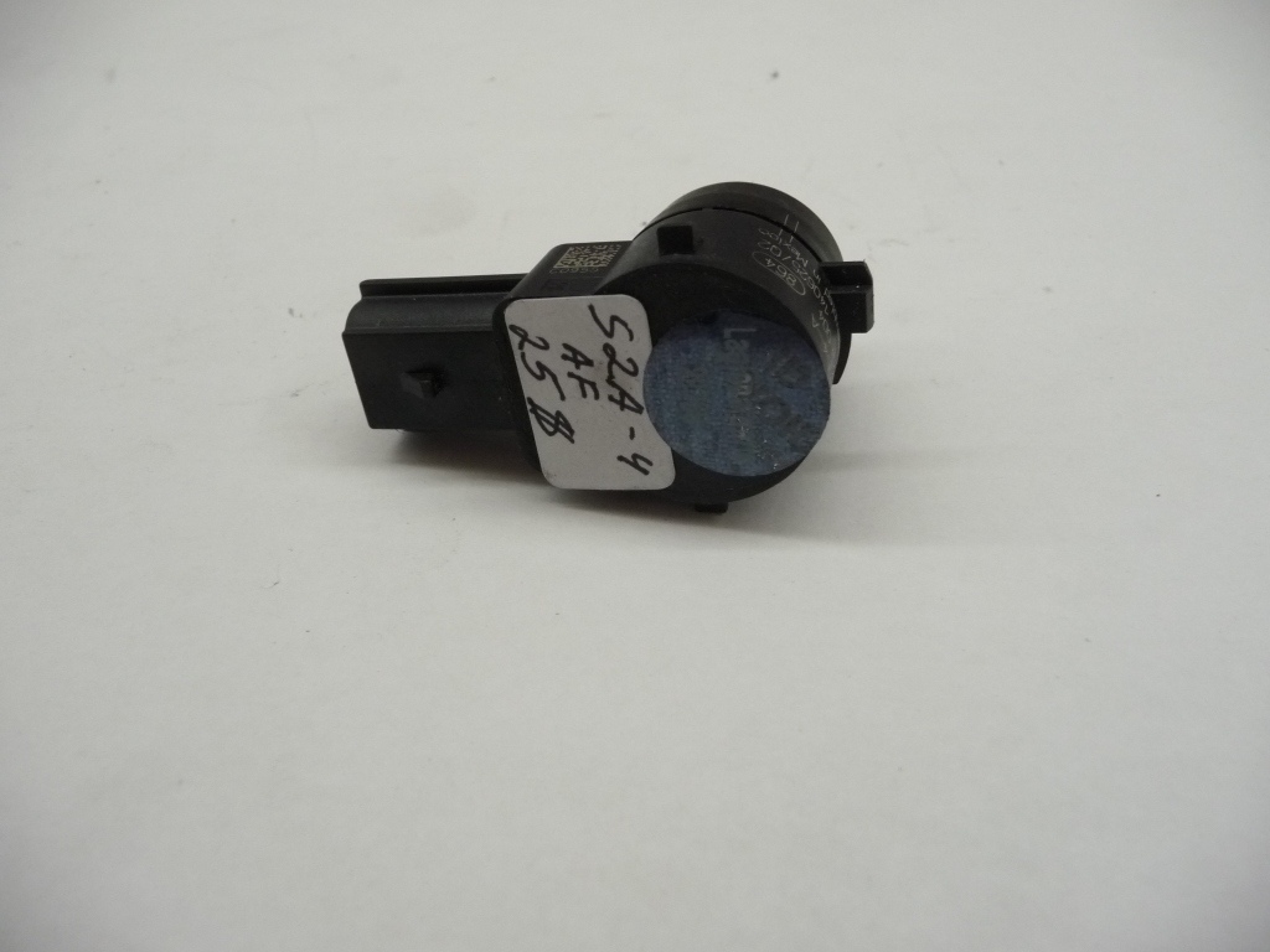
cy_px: 476
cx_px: 635
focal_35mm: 28
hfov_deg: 63.4
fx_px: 1027
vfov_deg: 49.7
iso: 250
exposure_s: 1/60
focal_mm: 4.7
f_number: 3.3
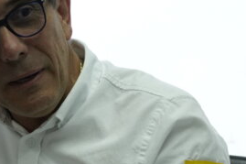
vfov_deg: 6.4
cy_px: 249
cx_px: 142
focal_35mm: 210
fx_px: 1434
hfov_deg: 9.8
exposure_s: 1/800
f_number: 4.5
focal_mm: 47
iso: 3200
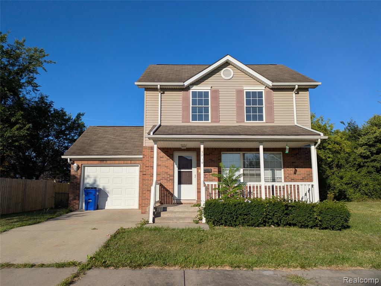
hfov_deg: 69.4
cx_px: 190
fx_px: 275
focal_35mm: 25
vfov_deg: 54.9
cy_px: 143
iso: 48
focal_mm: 5.43
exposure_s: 1/3745
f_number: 1.89
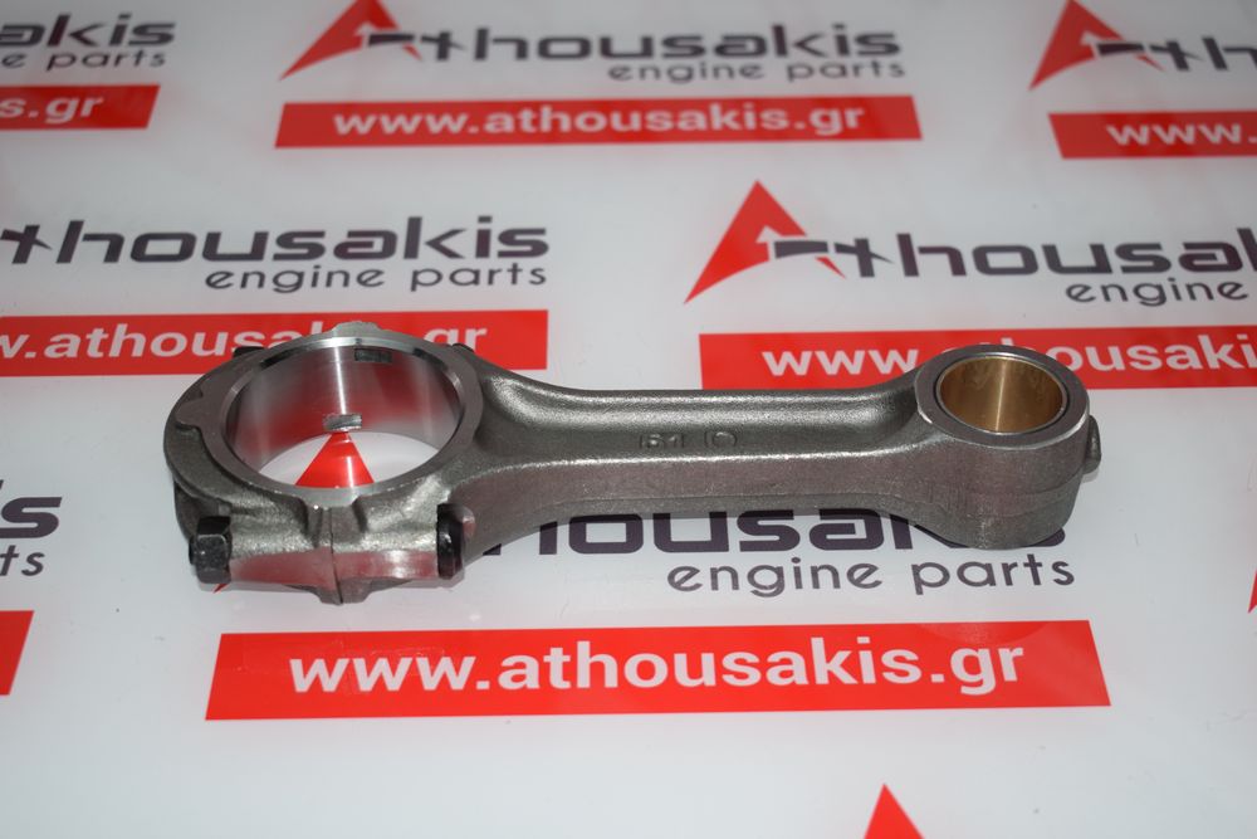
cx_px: 628
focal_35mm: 60
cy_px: 420
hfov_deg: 33.4
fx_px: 2095
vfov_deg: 22.6
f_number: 4.8
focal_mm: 40
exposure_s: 1/200
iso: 500
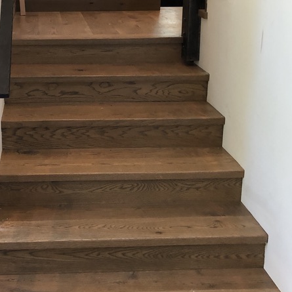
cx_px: 63
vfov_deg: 29.3
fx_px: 544
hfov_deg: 29.4
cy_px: 52
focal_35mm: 57
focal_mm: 4
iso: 40
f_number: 1.8
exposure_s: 1/30
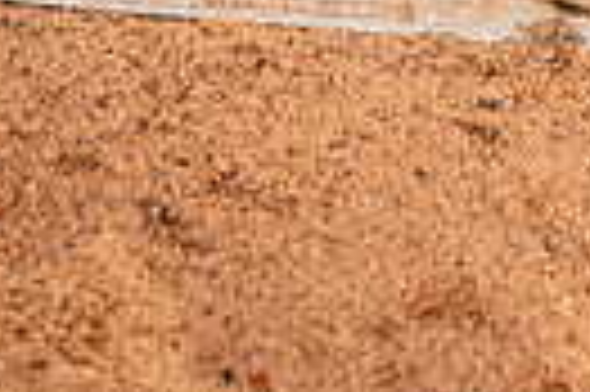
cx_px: 464
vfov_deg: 9.1
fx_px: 2144
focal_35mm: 131
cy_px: -617
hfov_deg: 15.6
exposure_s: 1/1000
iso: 100
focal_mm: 38
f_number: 4.5
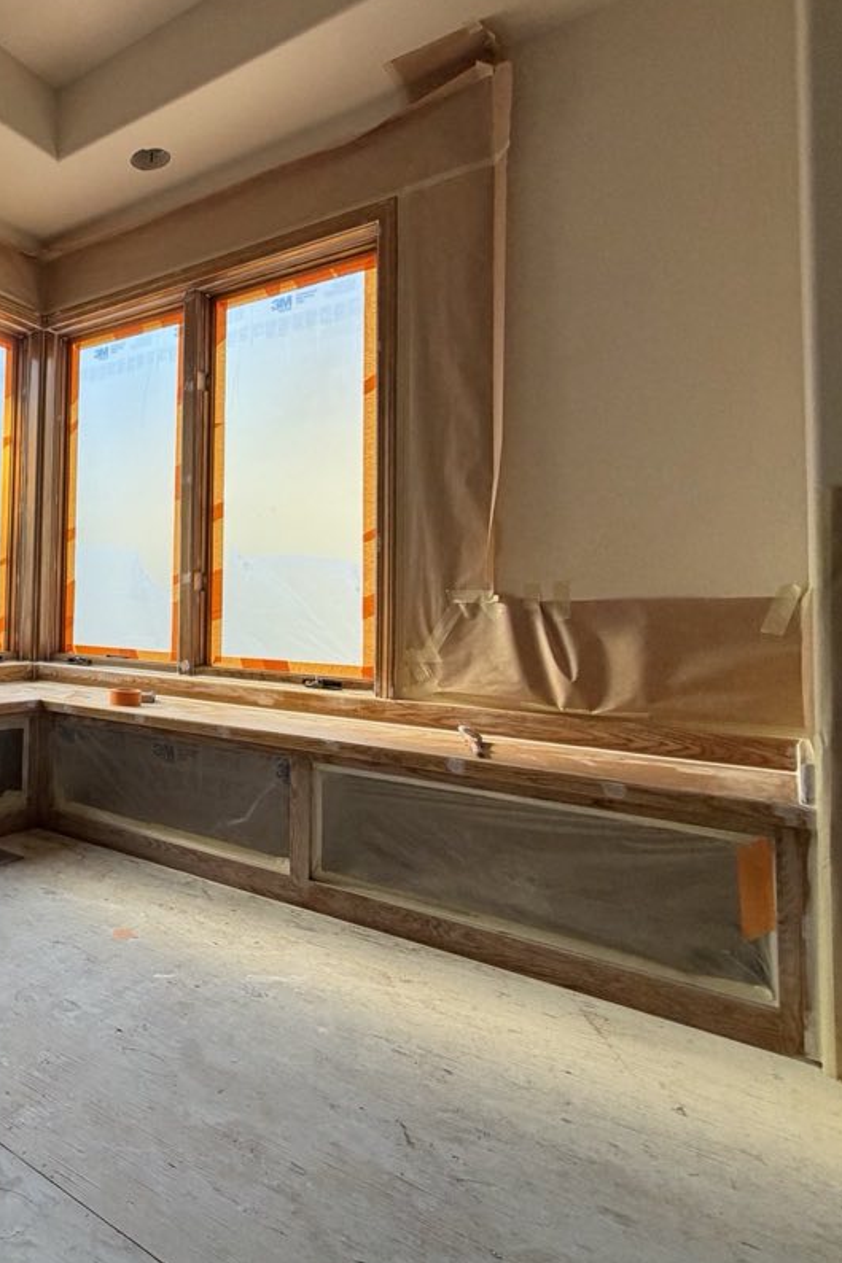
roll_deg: -1.8
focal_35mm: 22
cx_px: -2
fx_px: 772
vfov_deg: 78.4
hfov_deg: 47.4
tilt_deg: +2.4
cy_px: 571
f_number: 2.2
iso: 160
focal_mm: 2.22
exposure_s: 1/121
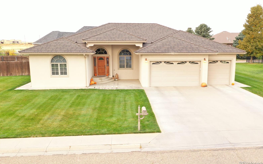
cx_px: 132
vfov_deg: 43.1
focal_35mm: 29
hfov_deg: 64.6
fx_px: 208
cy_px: 78
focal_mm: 10.26
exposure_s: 1/30
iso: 160
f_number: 4.5
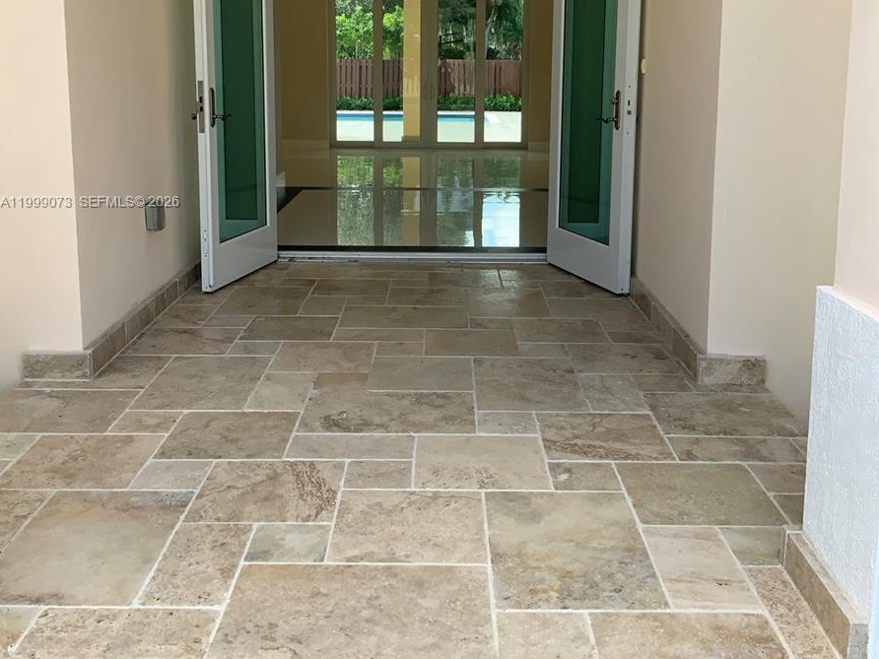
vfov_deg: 36.3
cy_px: 203
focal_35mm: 39
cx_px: 440
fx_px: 990
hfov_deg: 47.9
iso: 16
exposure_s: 1/318
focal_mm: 3
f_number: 1.8
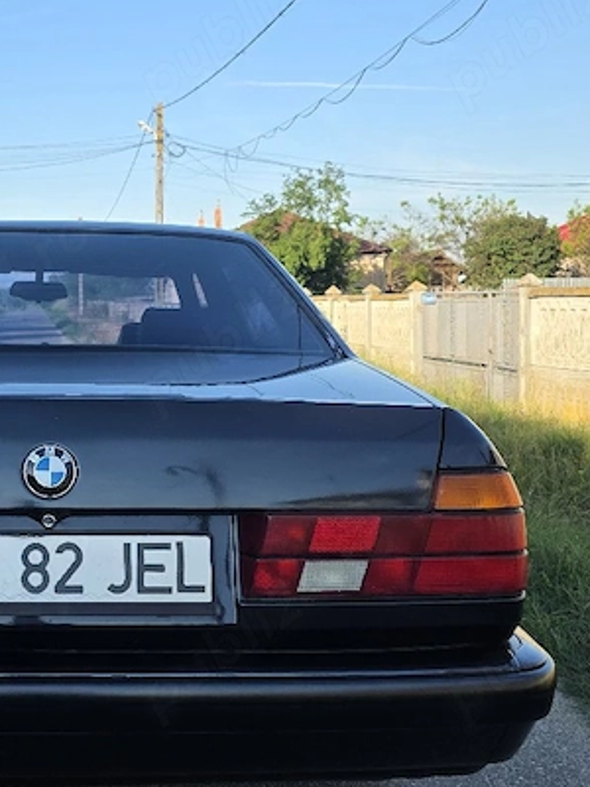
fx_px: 1045
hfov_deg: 30.0
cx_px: 41
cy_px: 358
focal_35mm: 46
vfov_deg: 41.2
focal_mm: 6.3
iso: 80
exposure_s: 1/3333
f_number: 1.7
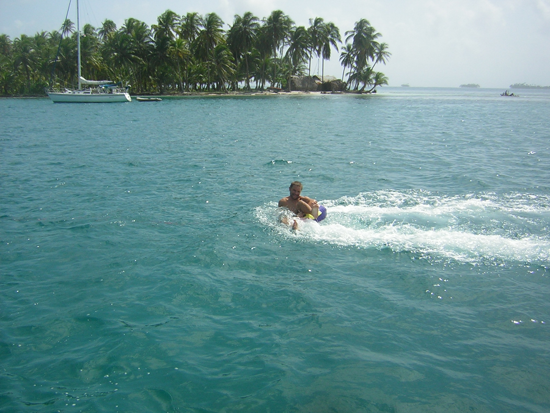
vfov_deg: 39.7
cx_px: 275
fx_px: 572
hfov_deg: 51.4
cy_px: 206
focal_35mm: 36
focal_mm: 4.7
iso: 50
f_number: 5.2
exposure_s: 1/495
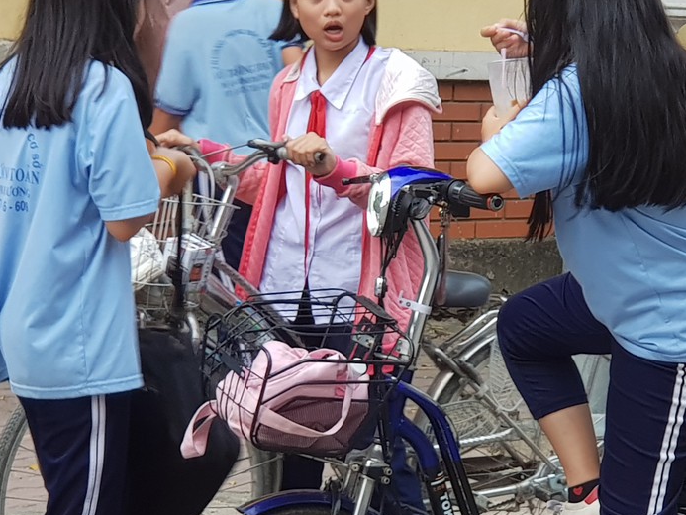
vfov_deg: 9.9
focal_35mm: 150
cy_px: 344
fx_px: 2973
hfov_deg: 13.1
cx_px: 498
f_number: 2.4
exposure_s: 1/30
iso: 32
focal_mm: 6
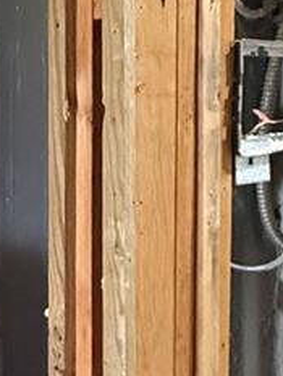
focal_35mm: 72
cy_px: 110
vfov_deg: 26.8
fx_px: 784
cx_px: 186
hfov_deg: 20.4
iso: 1000
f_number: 2.2
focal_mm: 2.22
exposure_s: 1/60
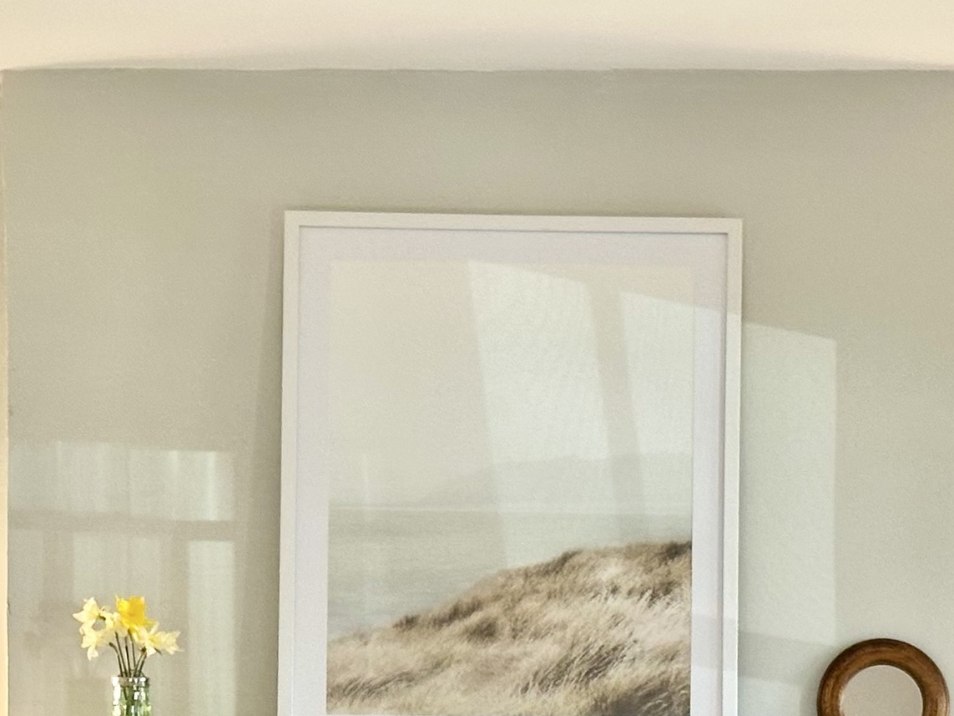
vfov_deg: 11.2
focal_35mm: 129
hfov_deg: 15.3
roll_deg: -0.2
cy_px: 952
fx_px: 3555
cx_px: 502
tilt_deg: -3.1
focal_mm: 6.86
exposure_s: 1/60
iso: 160
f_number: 1.78
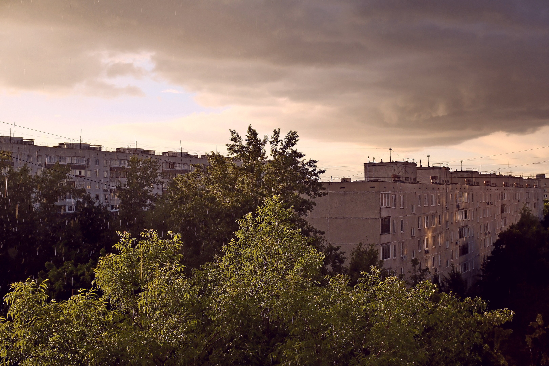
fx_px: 625
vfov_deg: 32.6
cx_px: 274
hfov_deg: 47.4
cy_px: 183
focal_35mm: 41
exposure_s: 1/125
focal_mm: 27
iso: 640
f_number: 9
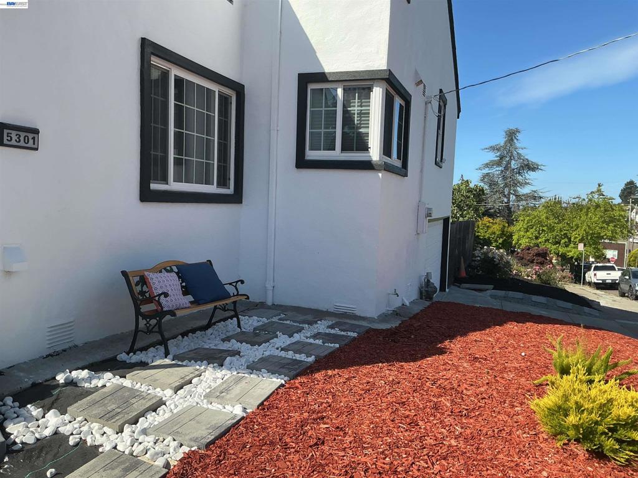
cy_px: 239
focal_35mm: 29
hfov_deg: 61.7
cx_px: 319
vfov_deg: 48.2
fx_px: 534
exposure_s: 1/1451
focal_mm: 3
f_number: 1.8
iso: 25
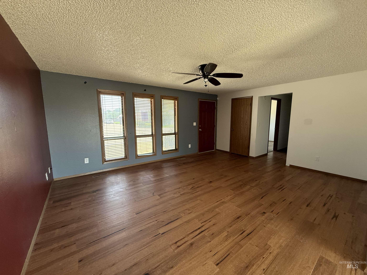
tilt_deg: -8.1
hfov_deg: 102.1
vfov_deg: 85.7
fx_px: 148
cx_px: 184
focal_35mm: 14
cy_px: 138
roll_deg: -0.1
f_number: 2.2
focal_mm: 2.22
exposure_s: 1/99
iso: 200
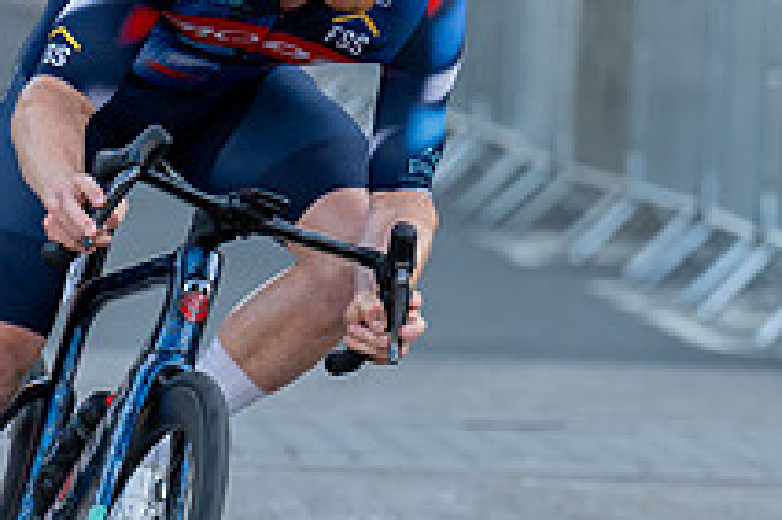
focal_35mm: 563
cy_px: 106
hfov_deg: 3.7
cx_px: 515
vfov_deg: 2.4
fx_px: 12220
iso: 500
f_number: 3.2
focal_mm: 132
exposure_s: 1/800
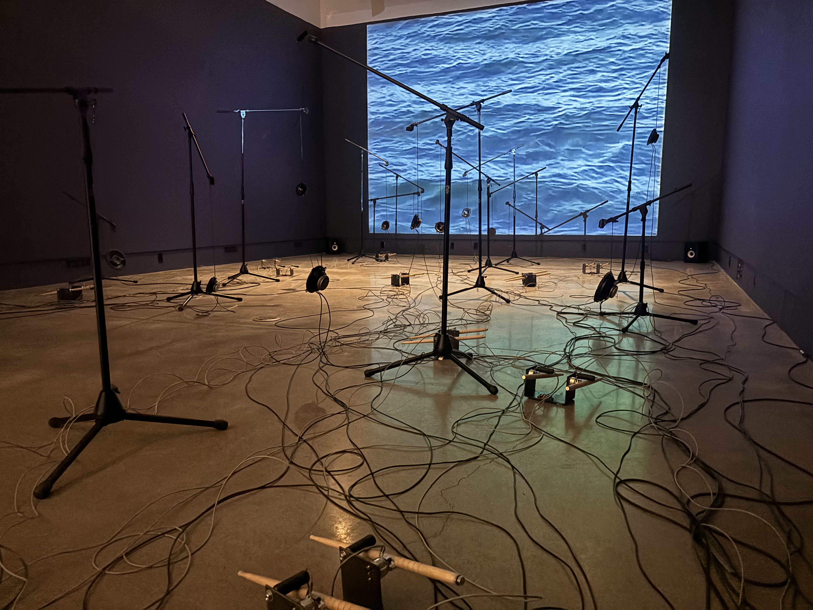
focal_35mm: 26
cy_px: 305
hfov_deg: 67.3
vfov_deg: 53.1
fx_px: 611
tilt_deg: -8.5
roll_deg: +0.7
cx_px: 406
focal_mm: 5.96
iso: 1250
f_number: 1.6
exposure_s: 1/28
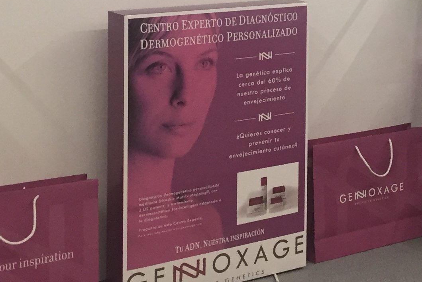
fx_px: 1090
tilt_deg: -3.8
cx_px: 344
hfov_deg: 21.6
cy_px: -60
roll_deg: -2.9
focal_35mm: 93
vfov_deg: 14.2
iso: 64
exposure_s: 1/33
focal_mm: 4.15
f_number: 2.2
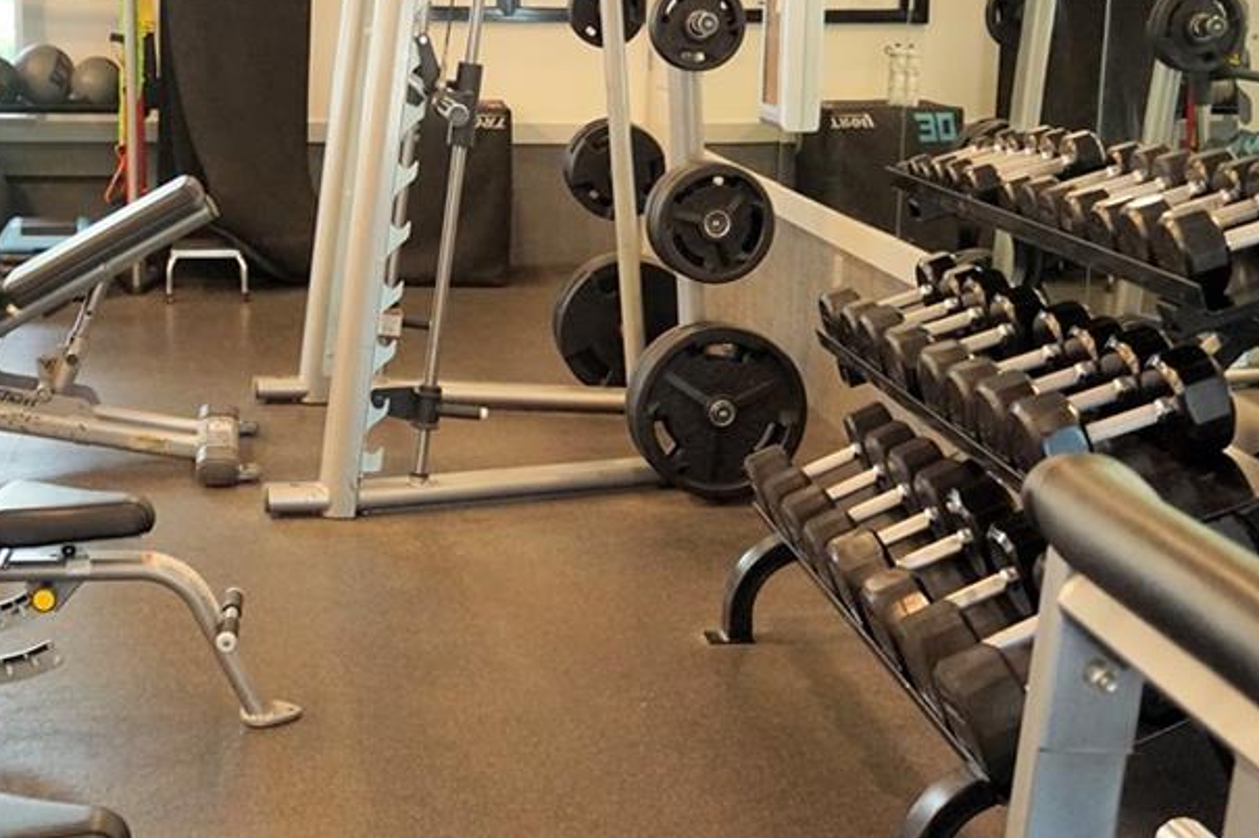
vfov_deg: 22.2
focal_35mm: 61
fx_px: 2132
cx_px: 507
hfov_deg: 32.8
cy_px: 448
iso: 2000
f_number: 4.5
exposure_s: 1/160
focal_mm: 24
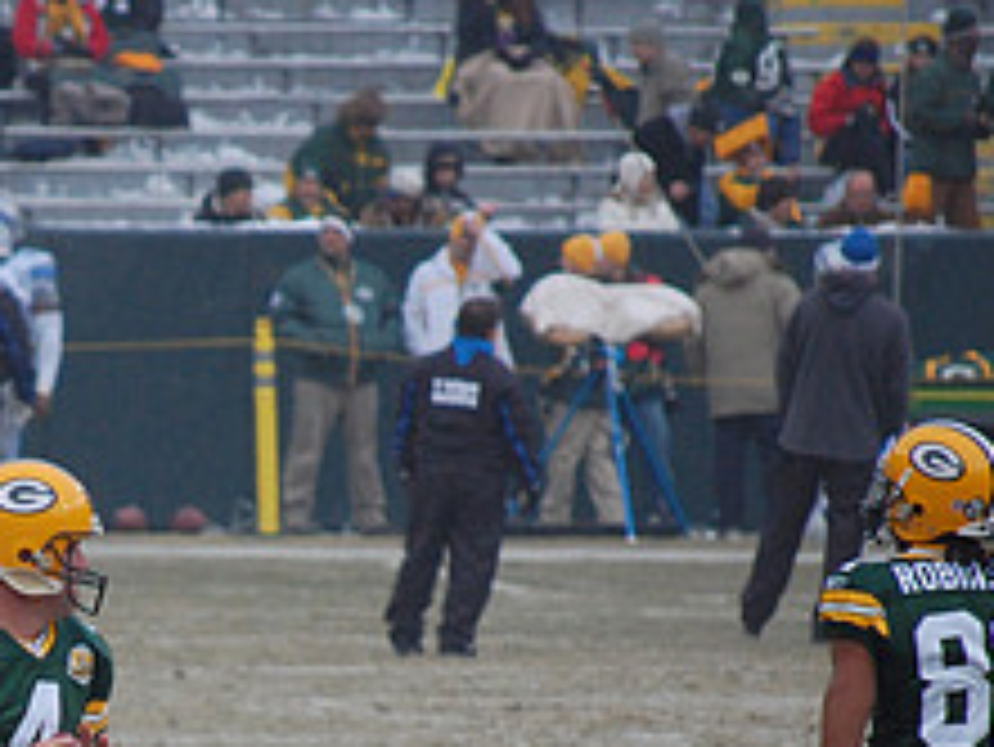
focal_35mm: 755
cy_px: 742
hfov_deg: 2.6
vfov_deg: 2.0
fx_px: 21692
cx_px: 45
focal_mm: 200
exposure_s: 1/1250
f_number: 5.6
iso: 800
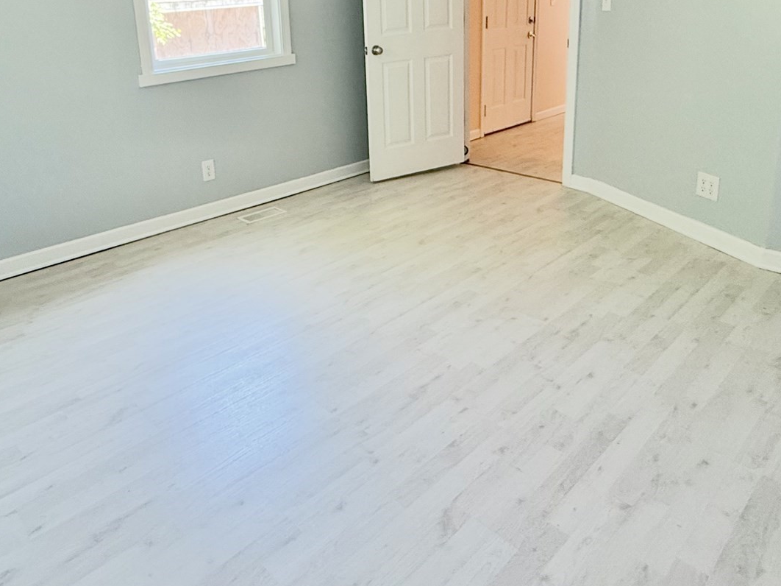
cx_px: 334
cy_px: 138
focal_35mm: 27
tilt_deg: -12.6
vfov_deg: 49.1
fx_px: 609
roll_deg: +3.7
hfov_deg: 65.0
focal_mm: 2.22
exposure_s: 1/120
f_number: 2.2
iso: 250
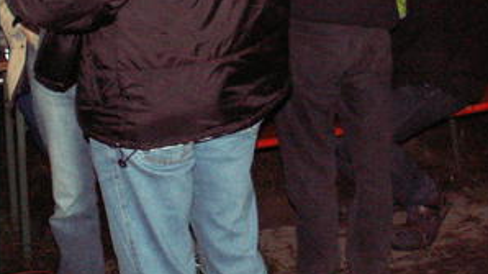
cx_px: 419
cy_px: 8
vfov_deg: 14.5
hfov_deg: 25.3
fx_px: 1060
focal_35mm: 82
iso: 160
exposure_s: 1/40
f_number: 2.8
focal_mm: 5.86
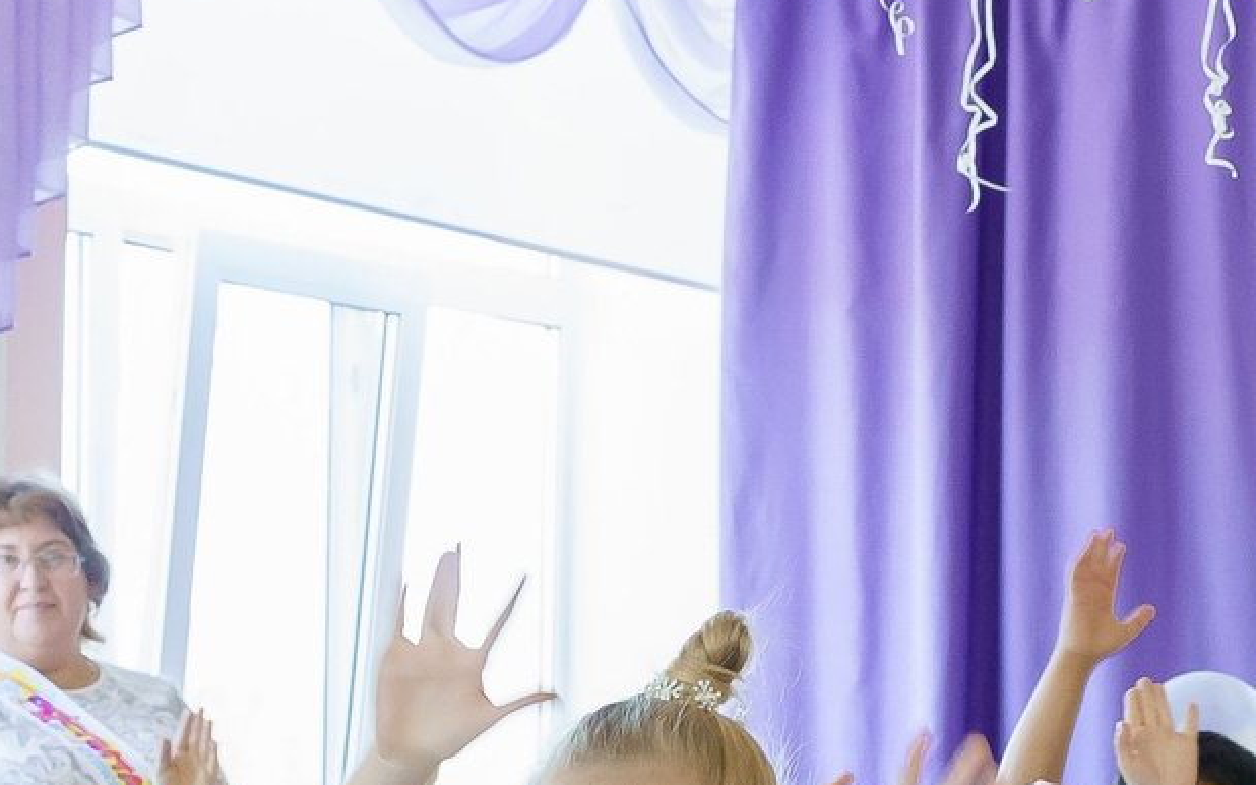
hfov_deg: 13.7
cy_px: 1432
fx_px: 5202
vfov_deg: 8.3
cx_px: 949
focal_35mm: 152
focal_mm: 35
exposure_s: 1/160
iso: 2500
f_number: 5
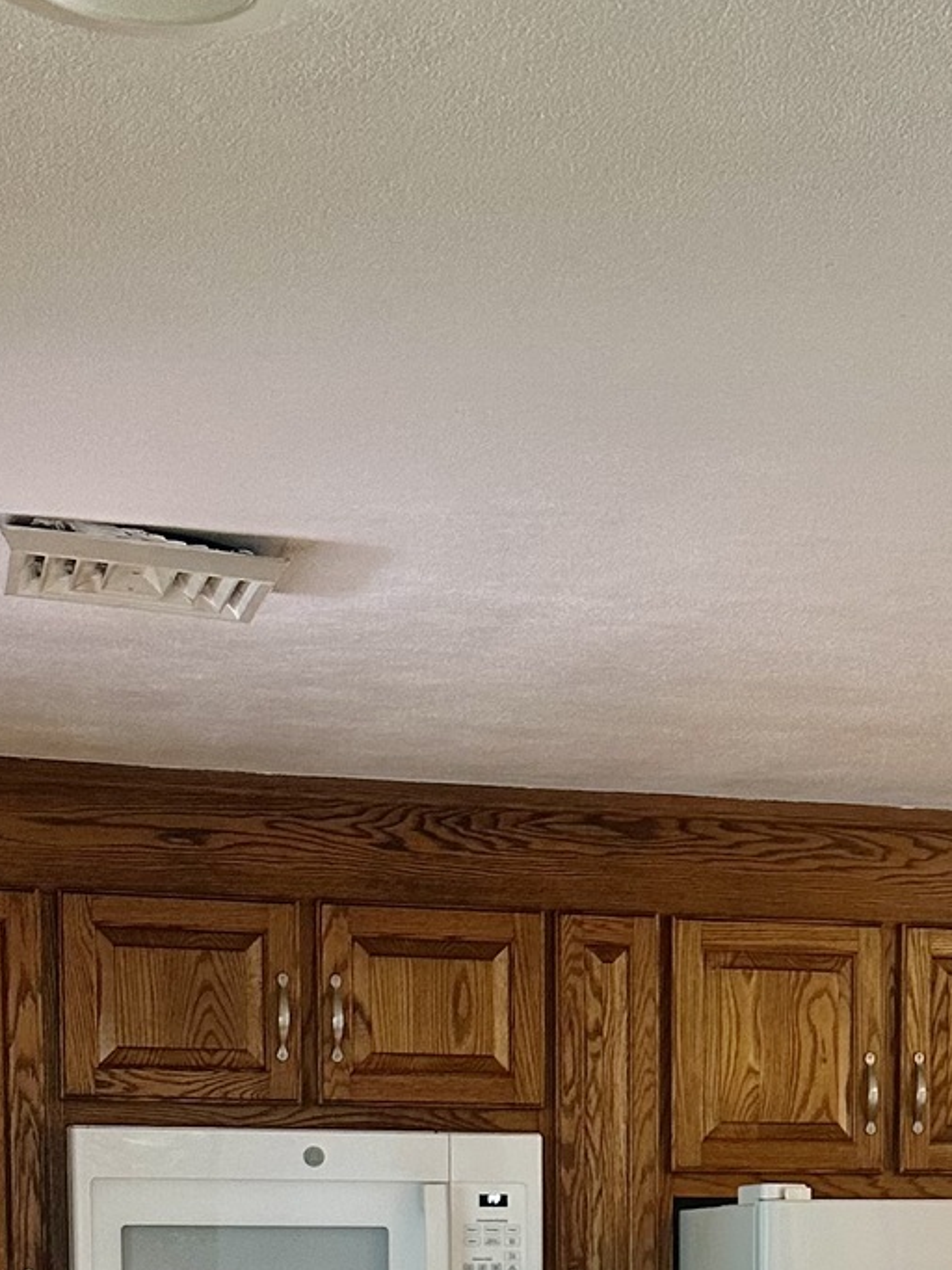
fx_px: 2971
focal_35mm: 81
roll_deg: -1.8
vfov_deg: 22.6
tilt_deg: -3.9
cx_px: 837
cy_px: 1439
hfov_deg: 18.0
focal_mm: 6.86
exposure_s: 1/60
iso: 250
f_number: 1.78
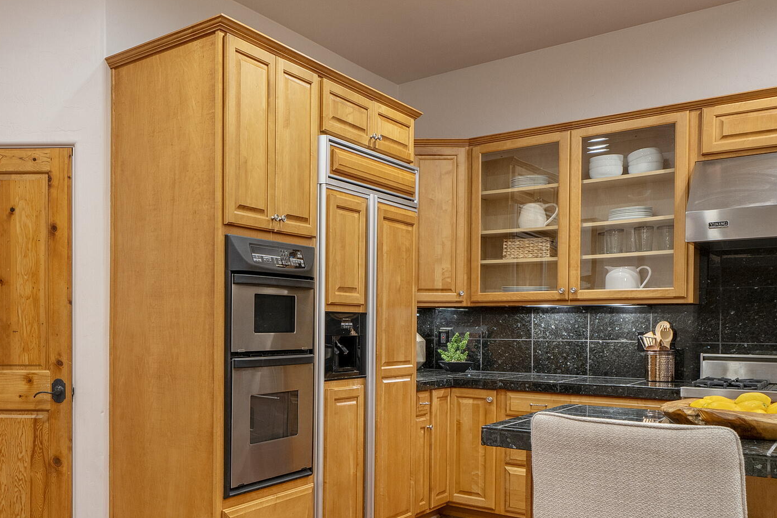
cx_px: 95
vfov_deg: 40.7
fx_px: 691
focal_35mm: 32
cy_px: 333
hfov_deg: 52.5
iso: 200
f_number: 9
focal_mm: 16
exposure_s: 1
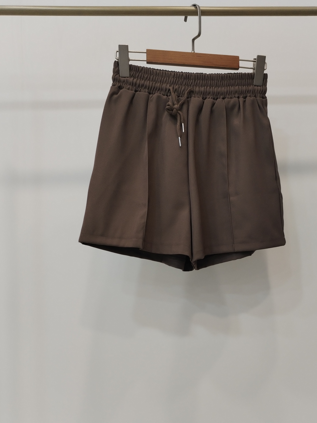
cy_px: 264
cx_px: 193
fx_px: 452
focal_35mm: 37
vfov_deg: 49.7
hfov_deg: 38.5
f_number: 1.8
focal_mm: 4.75
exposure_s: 1/60
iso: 298
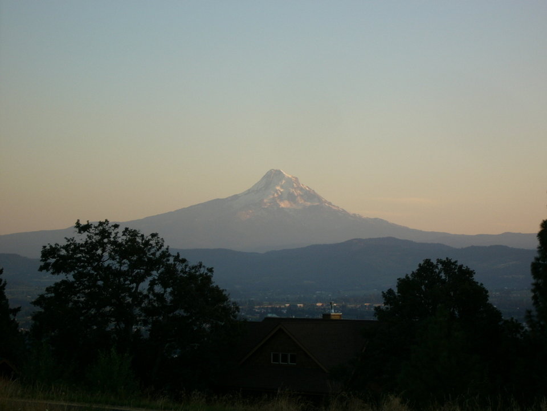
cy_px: 206
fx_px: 1659
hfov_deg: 18.7
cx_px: 274
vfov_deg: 14.1
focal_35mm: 105
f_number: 4.9
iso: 50
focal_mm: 17.4
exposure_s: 1/80
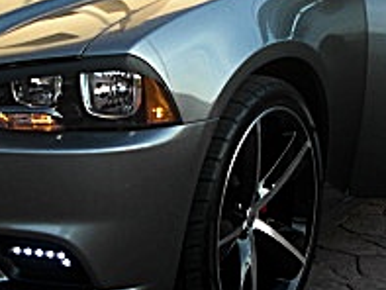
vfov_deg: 12.7
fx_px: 1305
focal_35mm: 117
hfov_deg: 16.8
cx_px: 157
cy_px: 137
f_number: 2.8
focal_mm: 6.3
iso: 50
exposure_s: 1/125
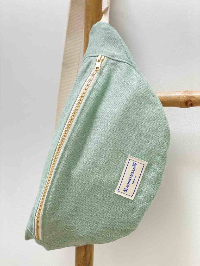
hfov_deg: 28.0
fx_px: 401
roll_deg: +0.1
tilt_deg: -0.4
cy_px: 133
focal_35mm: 52
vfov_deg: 36.8
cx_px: 100
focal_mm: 6
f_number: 2
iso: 80
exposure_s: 1/122
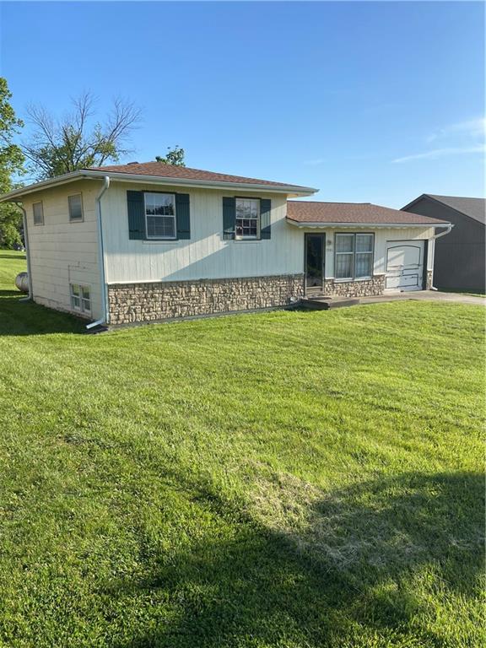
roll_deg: +1.3
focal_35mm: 26
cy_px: 324
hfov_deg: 53.1
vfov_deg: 67.3
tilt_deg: -9.6
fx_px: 487
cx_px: 243
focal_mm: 4.25
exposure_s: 1/2222
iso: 32
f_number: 1.8
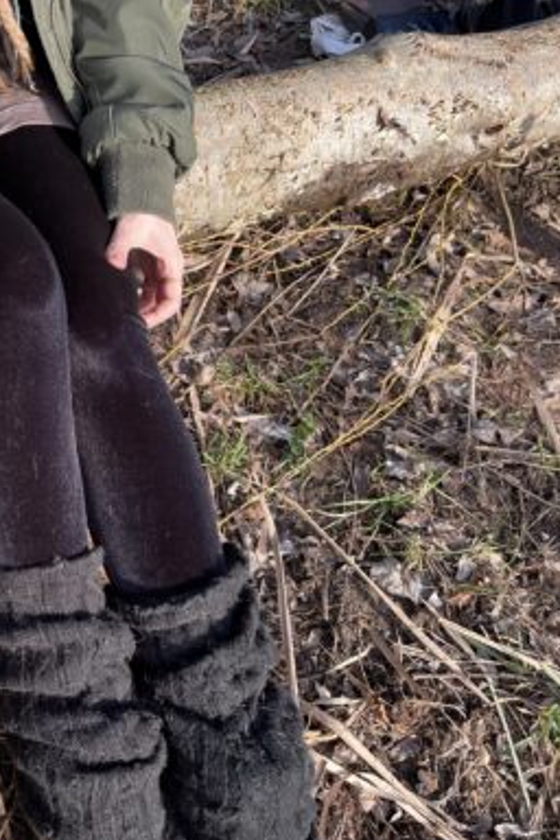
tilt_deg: -39.2
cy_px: 406
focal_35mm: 38
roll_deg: -2.7
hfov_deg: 33.1
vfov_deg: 50.7
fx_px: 887
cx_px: 48
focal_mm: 5.1
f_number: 1.6
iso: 32
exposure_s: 1/258
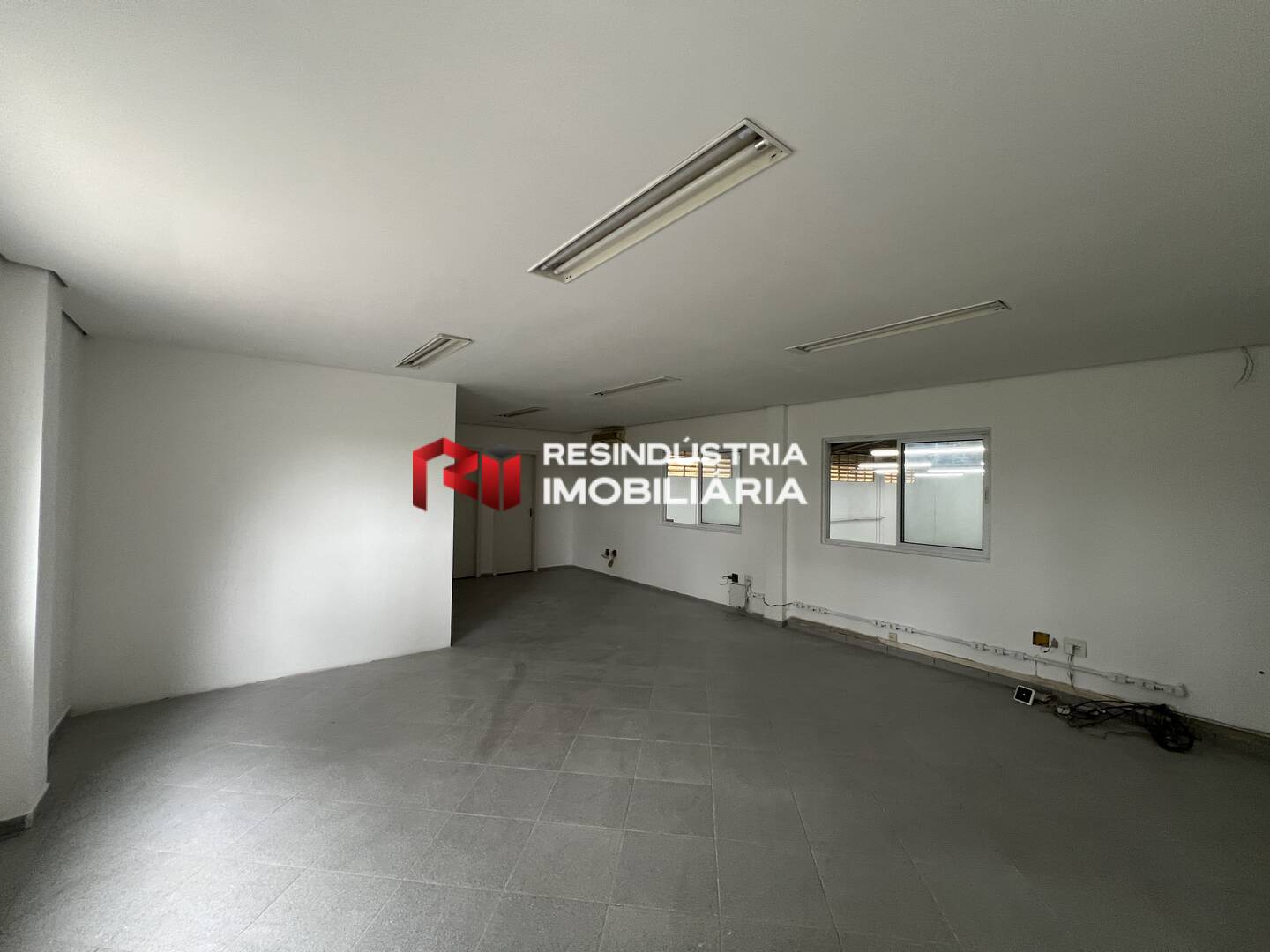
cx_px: 635
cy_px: 476
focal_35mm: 13
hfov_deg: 106.2
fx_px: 477
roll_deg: -1.3
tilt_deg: +1.2
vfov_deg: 89.9
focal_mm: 1.57
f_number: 1.8
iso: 200
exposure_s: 1/99
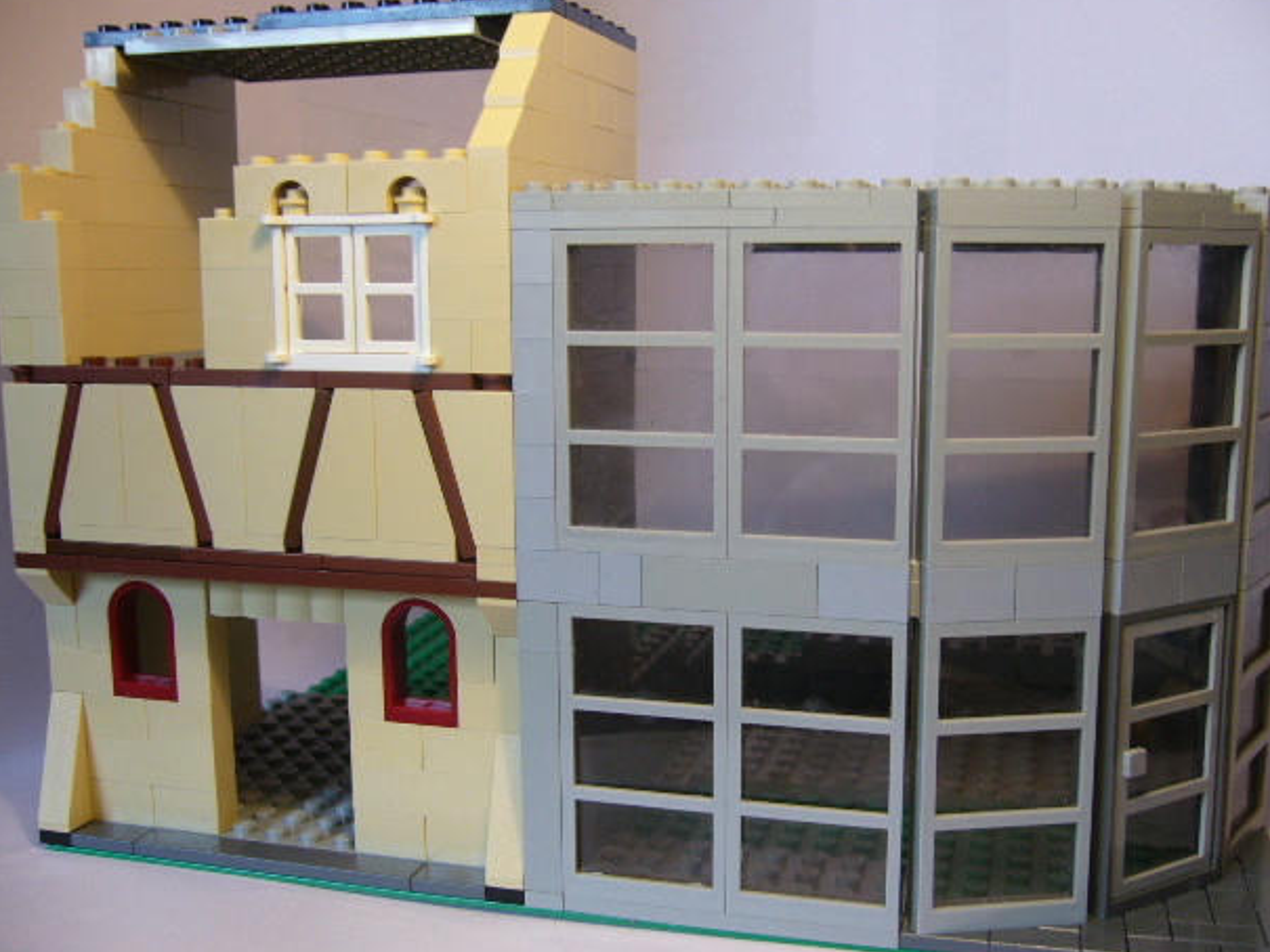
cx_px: 668
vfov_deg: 38.7
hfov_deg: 50.1
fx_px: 1358
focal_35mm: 37
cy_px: 489
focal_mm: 5.8
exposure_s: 1/30
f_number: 2.8
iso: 100
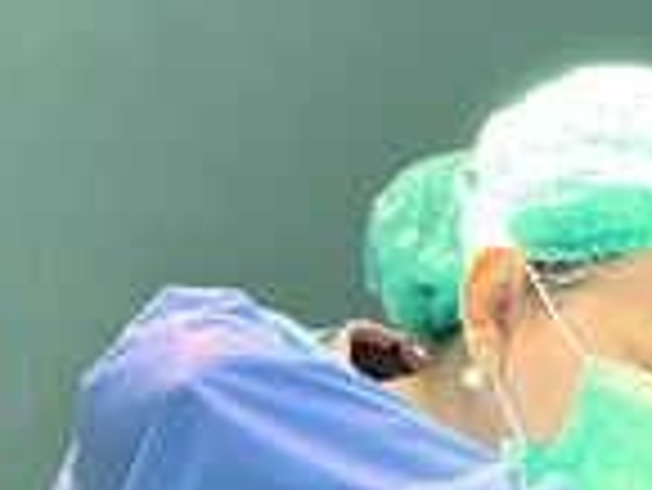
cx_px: 715
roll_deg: -1.5
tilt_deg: -3.6
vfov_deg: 5.6
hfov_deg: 7.4
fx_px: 4995
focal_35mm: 265
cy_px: 227
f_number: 2.8
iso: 250
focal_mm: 9
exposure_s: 1/50
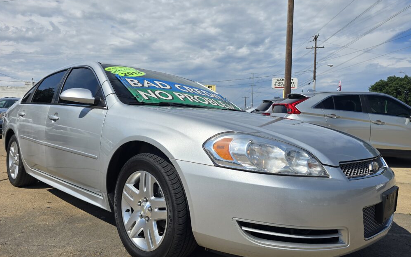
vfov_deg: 49.2
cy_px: 139
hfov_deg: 72.6
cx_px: 205
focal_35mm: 25
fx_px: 280
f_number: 1.7
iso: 12
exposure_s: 1/1493
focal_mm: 6.3
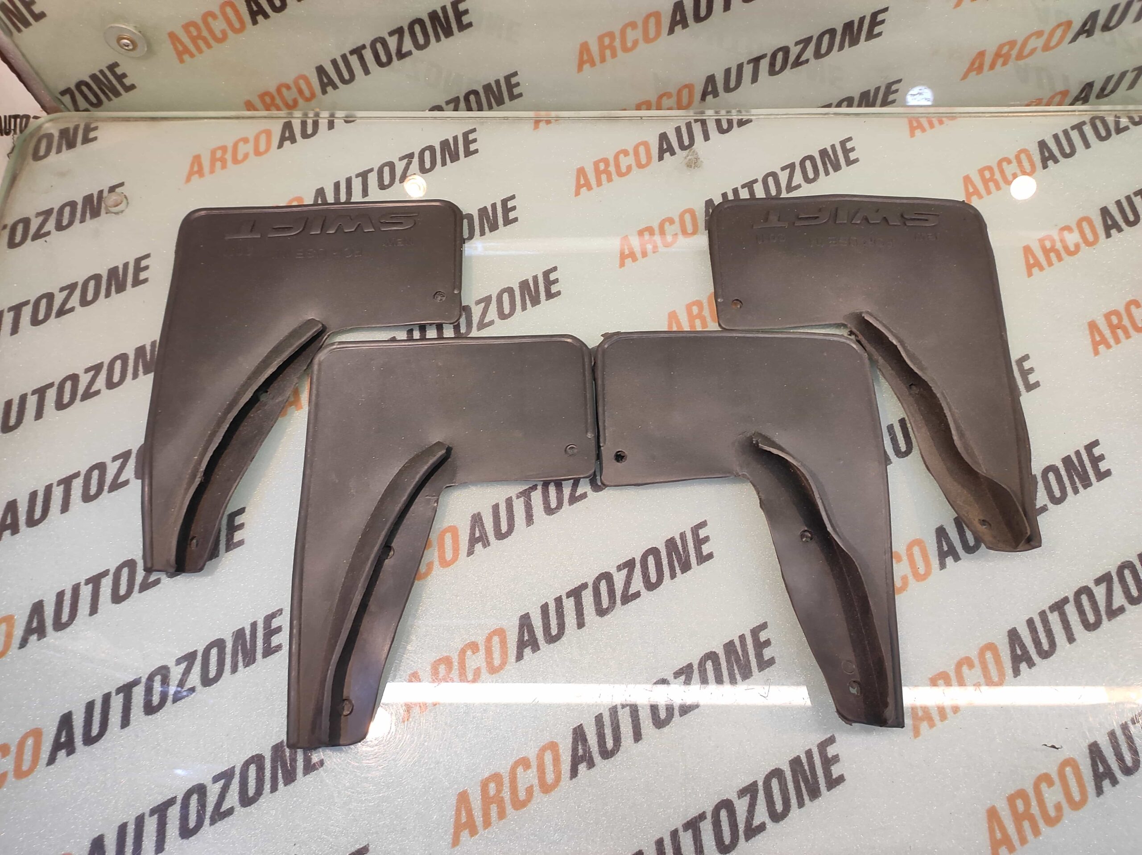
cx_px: 571
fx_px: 560
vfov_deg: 74.7
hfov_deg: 91.1
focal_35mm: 17
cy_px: 428
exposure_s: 1/33
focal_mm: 4.74
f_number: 1.79
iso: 177
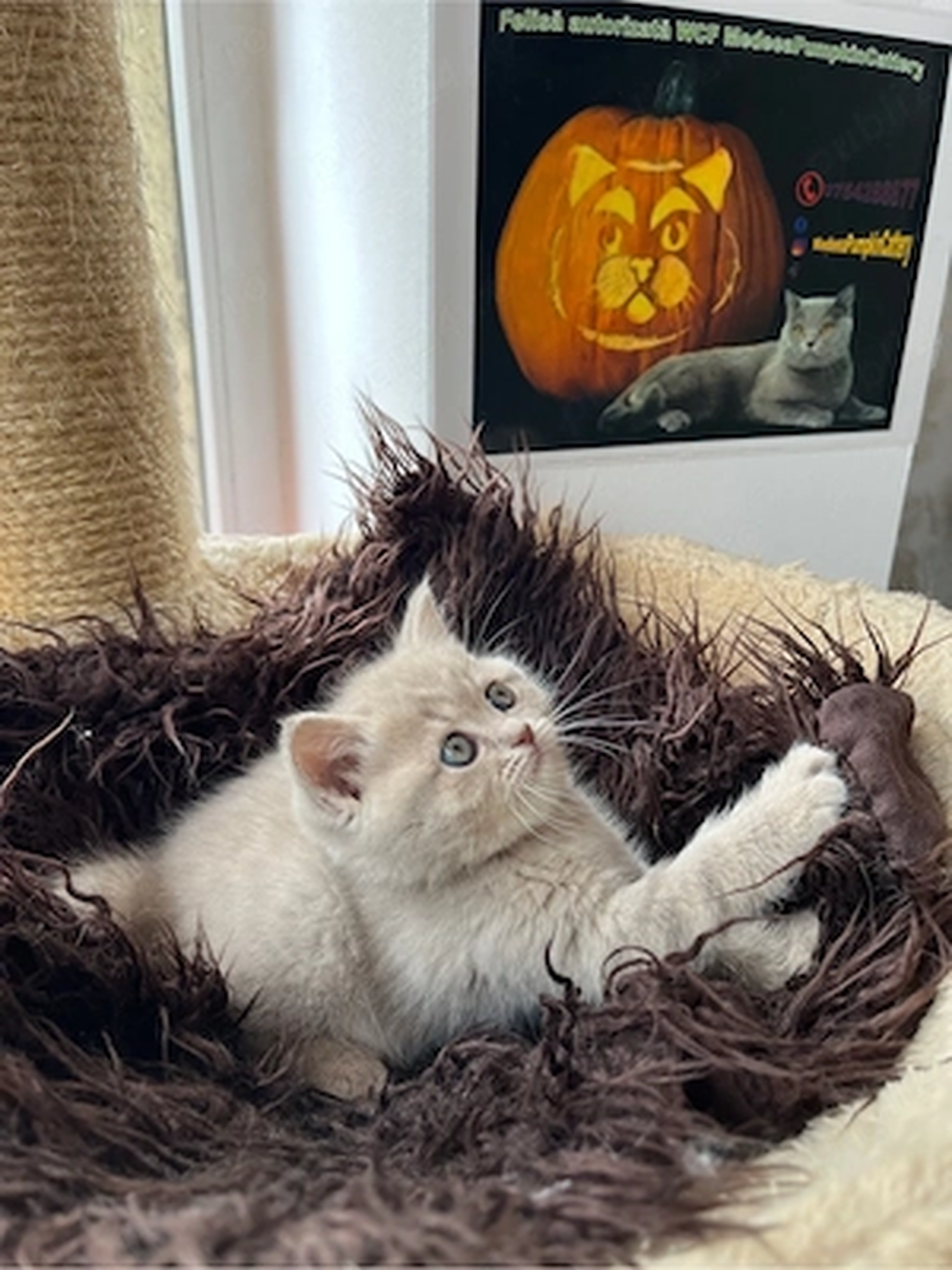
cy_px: 635
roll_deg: -1.4
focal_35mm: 26
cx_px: 476
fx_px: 953
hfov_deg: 53.1
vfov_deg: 67.3
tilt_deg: -20.6
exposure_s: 1/121
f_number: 1.6
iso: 64
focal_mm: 5.1
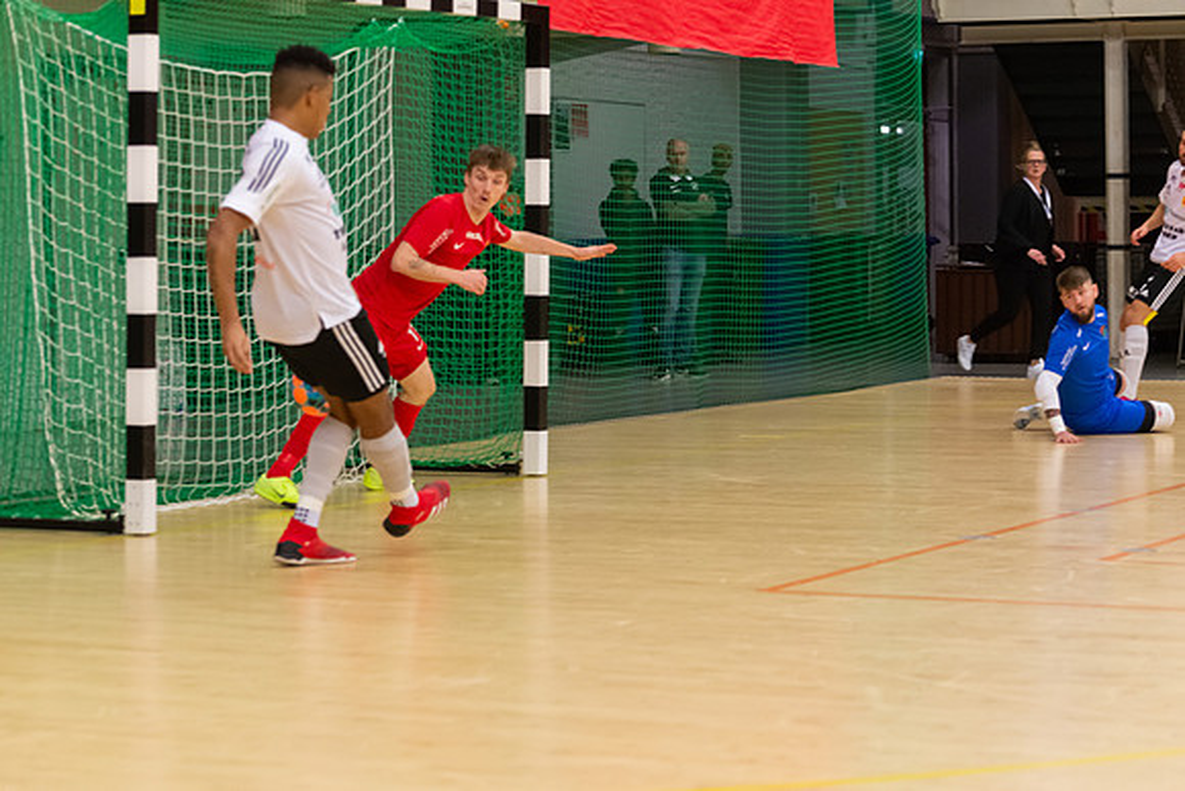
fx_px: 3226
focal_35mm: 98
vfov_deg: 14.0
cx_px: 592
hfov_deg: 20.8
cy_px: 396
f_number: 4.5
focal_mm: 98
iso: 3200
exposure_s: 1/640
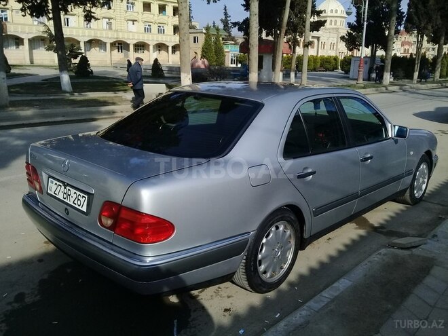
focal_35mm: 31
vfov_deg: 45.4
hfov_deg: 58.4
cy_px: 168
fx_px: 401
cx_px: 224
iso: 50
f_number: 2.2
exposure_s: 1/1495
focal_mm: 3.3
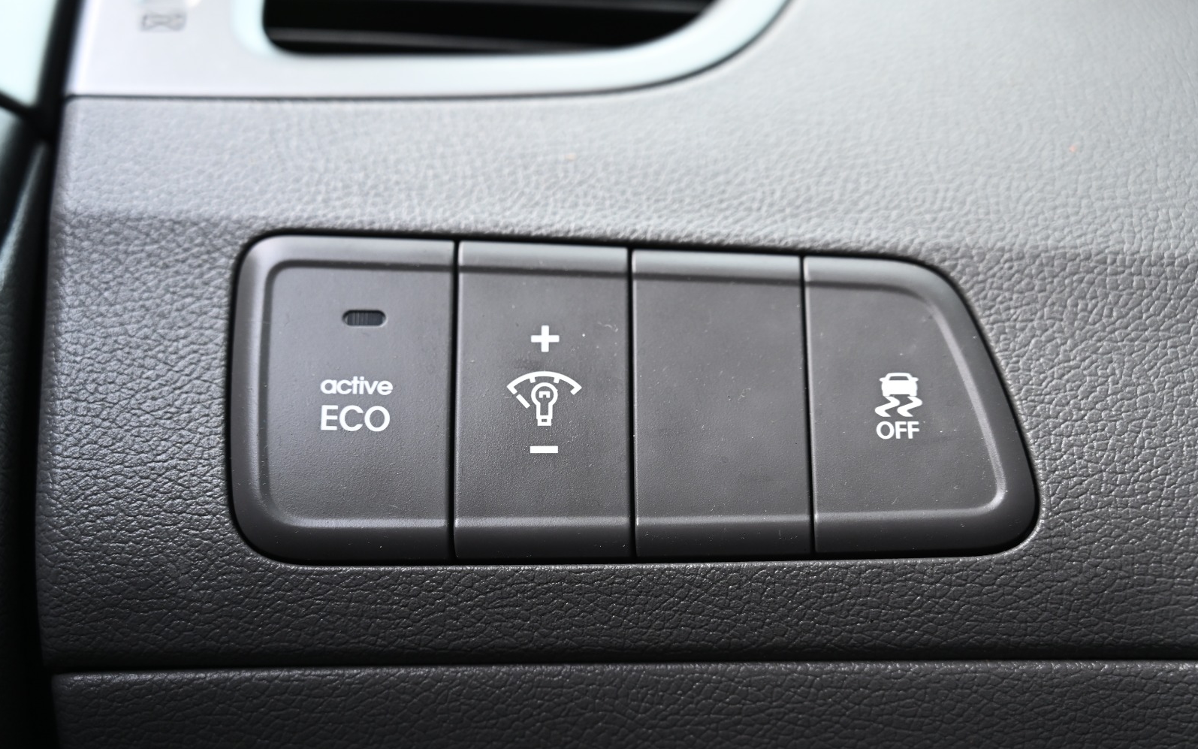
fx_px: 1828
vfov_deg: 23.1
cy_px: 404
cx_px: 602
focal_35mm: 56
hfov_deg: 36.3
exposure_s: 1/125
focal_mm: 54
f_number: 4
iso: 1000
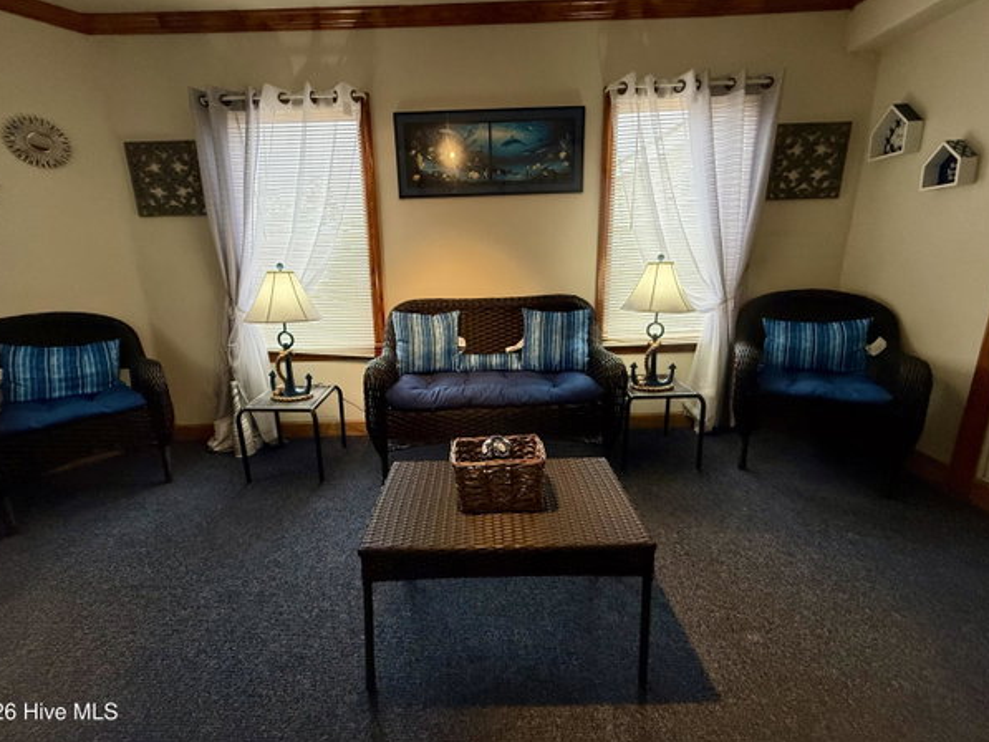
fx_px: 429
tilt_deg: -12.7
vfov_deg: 81.7
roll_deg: +1.7
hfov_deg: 98.1
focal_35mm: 15
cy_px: 351
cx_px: 478
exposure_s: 1/120
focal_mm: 2.22
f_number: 2.2
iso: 250
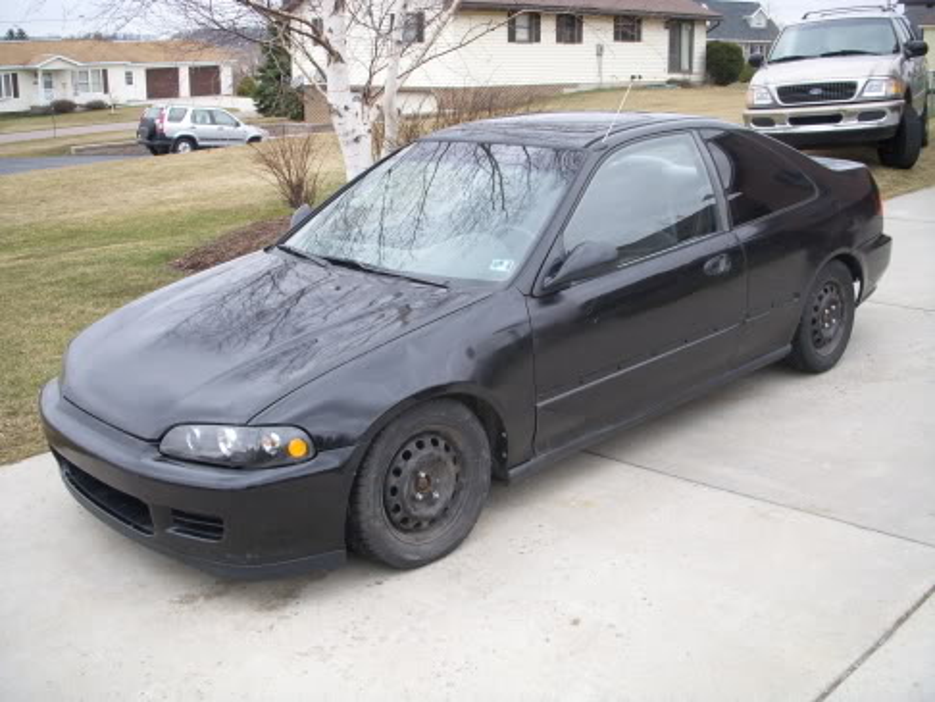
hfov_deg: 49.0
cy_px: 351
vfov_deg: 37.8
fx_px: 1027
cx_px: 468
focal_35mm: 38
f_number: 3.3
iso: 100
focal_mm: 6.3
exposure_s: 1/200
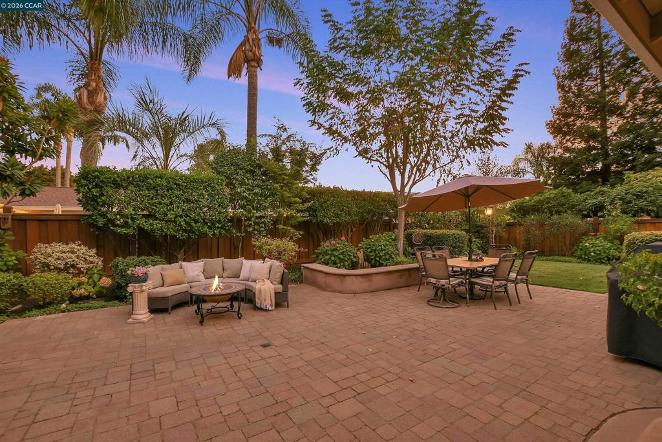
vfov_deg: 77.3
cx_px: 331
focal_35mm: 15
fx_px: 276
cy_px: 221
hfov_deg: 100.4
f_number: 6.3
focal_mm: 10
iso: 200
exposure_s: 1/6
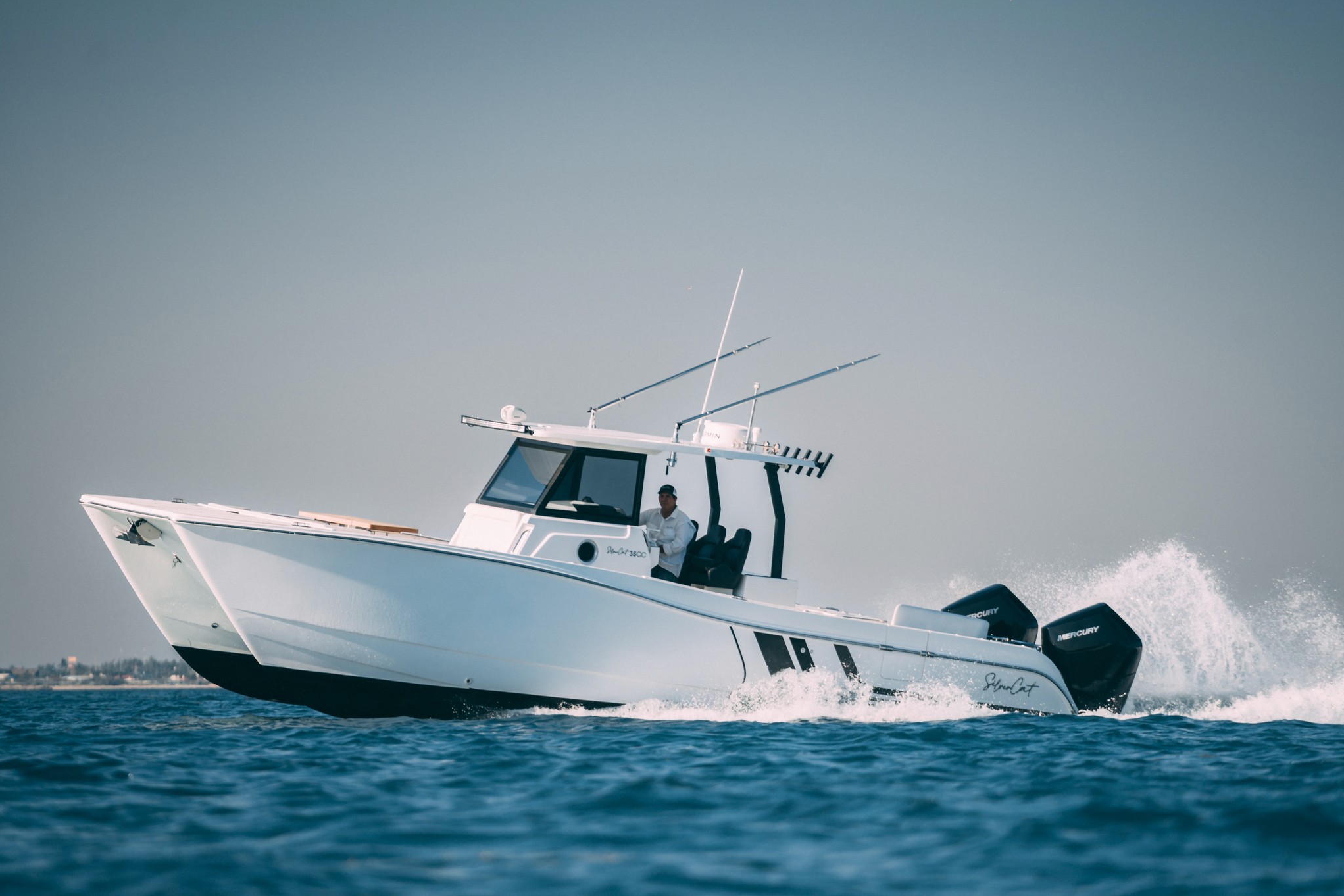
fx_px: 7802
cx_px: 711
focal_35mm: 209
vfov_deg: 6.6
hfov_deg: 9.8
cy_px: 435
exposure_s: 1/2500
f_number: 4
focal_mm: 192
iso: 125
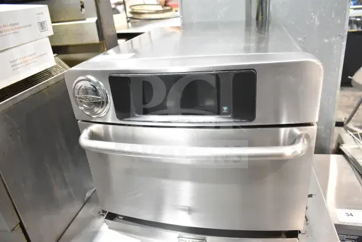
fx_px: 272
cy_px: 121
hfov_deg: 67.4
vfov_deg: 48.0
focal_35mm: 27
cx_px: 181
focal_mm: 18
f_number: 4
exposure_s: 1/60
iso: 1600
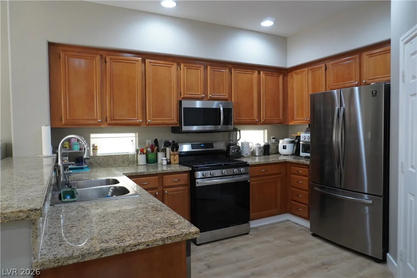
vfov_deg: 53.1
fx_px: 278
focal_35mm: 24
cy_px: 139
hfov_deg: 73.7
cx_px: 208
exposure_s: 1/30
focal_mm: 16
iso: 1000
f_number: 7.1
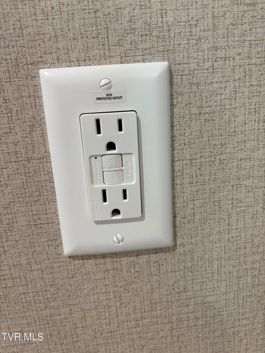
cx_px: 132
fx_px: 265
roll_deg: +5.8
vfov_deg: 67.3
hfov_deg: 53.1
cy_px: 176
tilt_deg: -15.4
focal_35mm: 26
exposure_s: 1/60
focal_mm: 5.96
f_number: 1.6
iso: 125
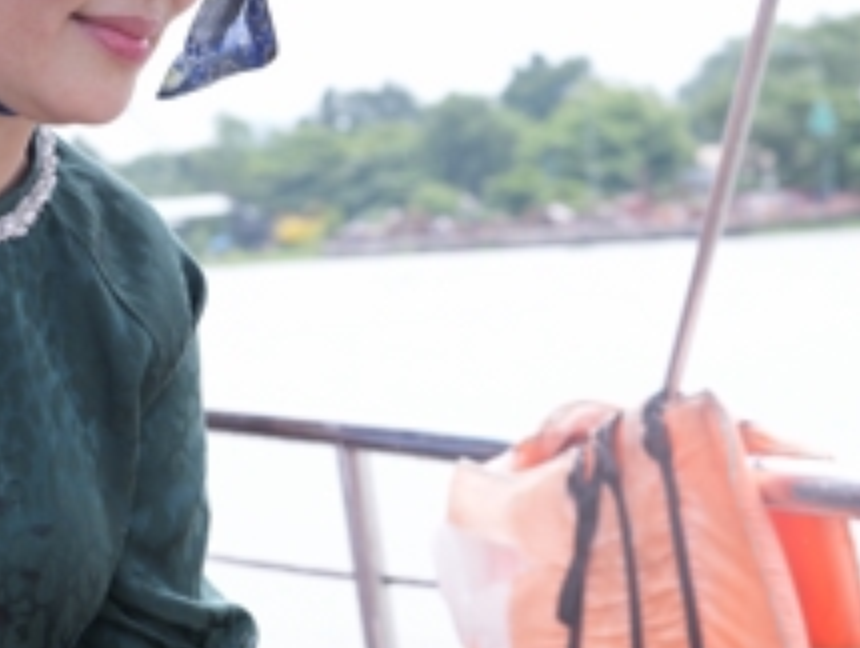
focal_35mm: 116
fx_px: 2887
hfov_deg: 16.7
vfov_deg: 12.8
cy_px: 302
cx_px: 84
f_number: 4.5
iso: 125
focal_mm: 40
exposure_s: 1/320
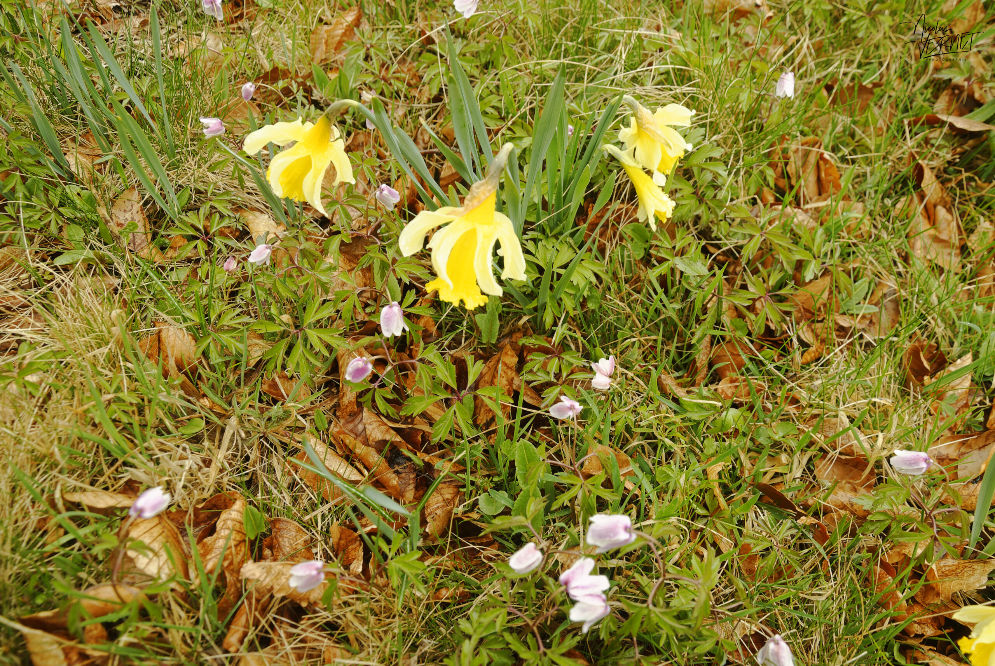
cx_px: 498
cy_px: 333
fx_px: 747
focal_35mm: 27
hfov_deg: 67.3
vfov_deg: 48.1
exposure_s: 1/100
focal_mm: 18
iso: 200
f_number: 5
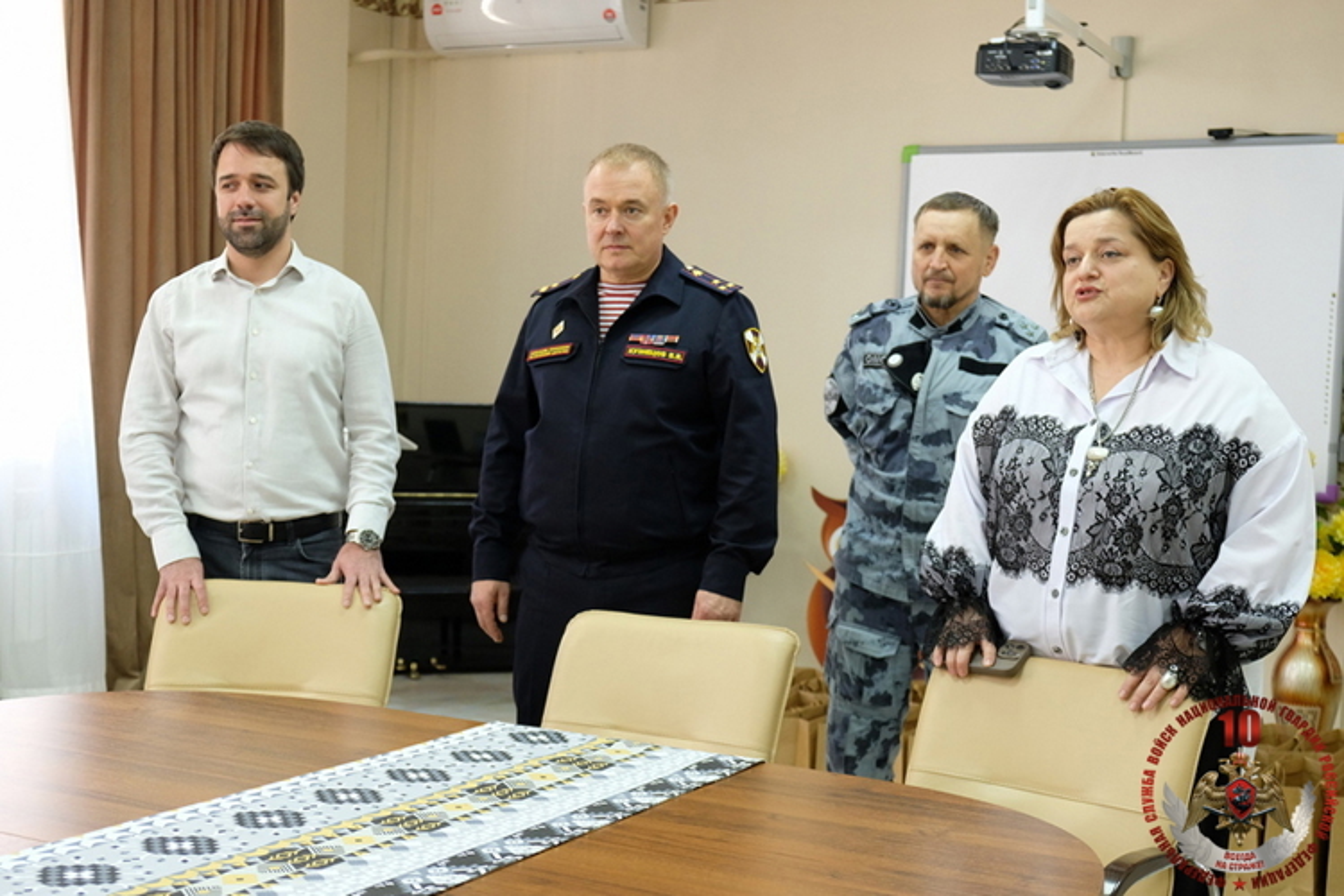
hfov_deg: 43.6
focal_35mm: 45
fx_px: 1680
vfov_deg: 29.9
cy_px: 448
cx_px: 672
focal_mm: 30.2
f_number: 3.6
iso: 1250
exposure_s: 1/120
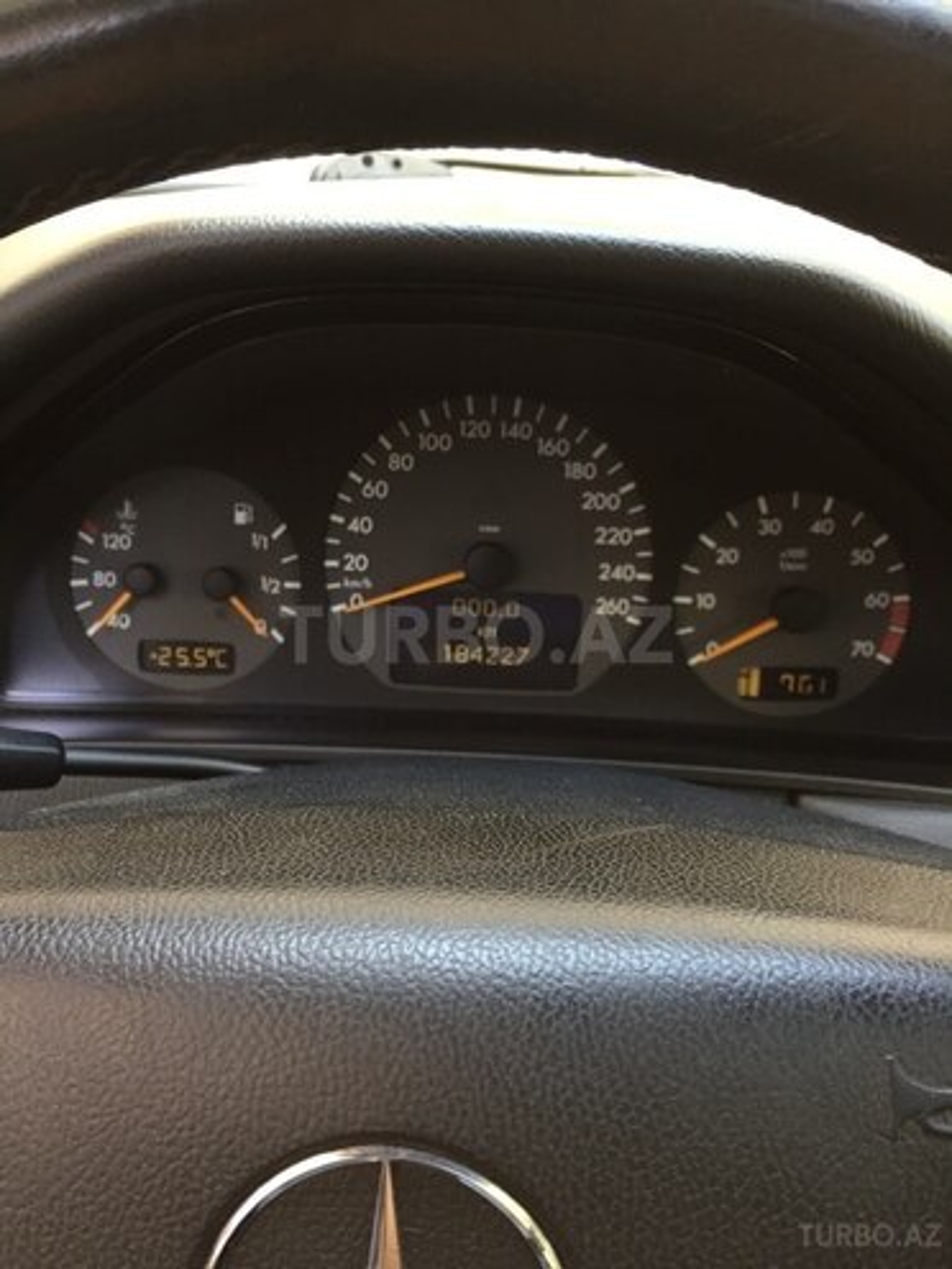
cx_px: 476
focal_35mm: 29
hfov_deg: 48.2
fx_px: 1063
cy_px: 634
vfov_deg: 61.7
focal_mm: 4.15
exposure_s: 1/33
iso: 64
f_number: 2.2
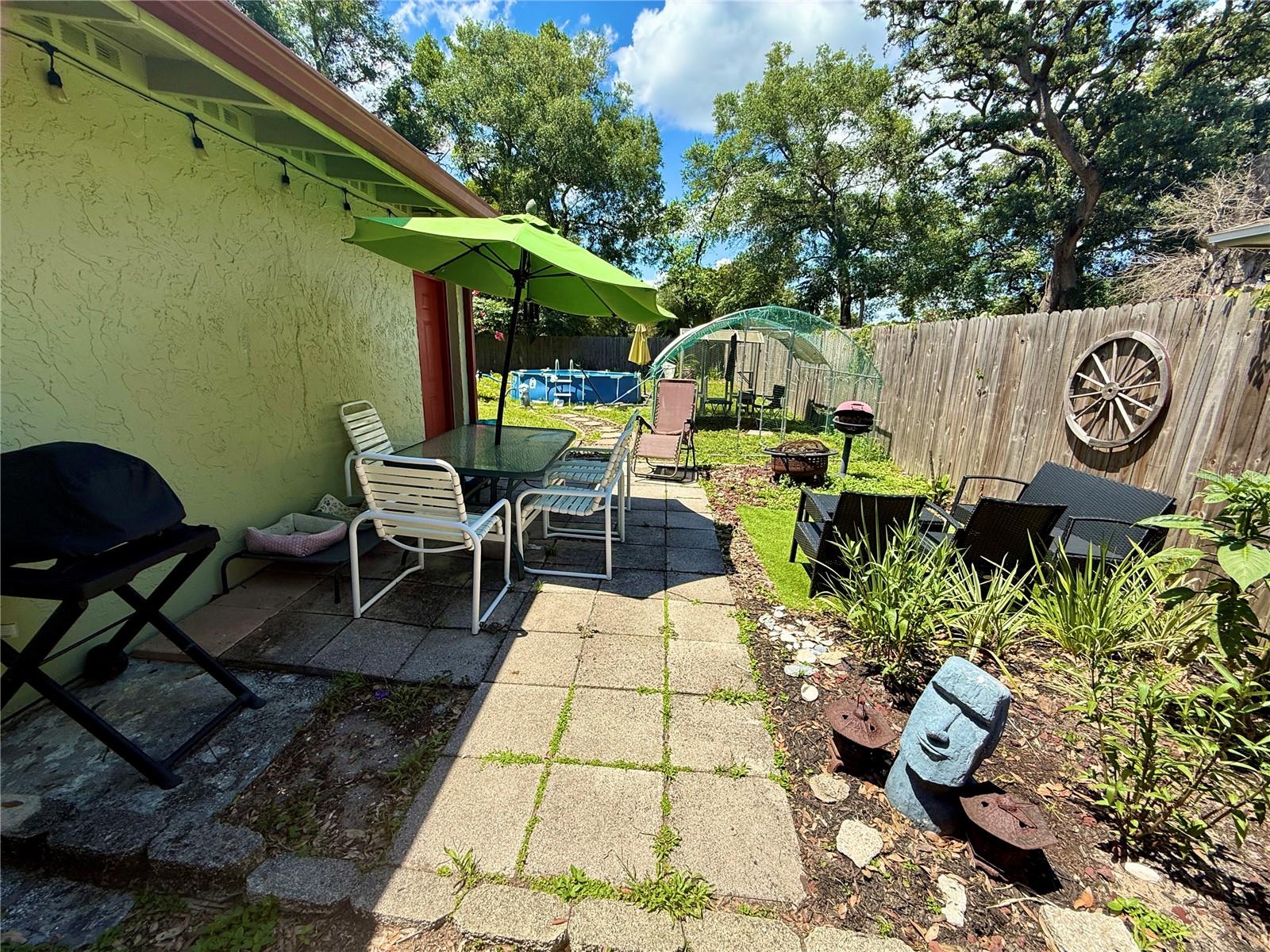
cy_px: 476
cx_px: 635
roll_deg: -1.8
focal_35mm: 14
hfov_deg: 102.1
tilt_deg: -14.2
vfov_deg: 85.7
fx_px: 514
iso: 50
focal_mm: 2.22
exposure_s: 1/1001
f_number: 2.2
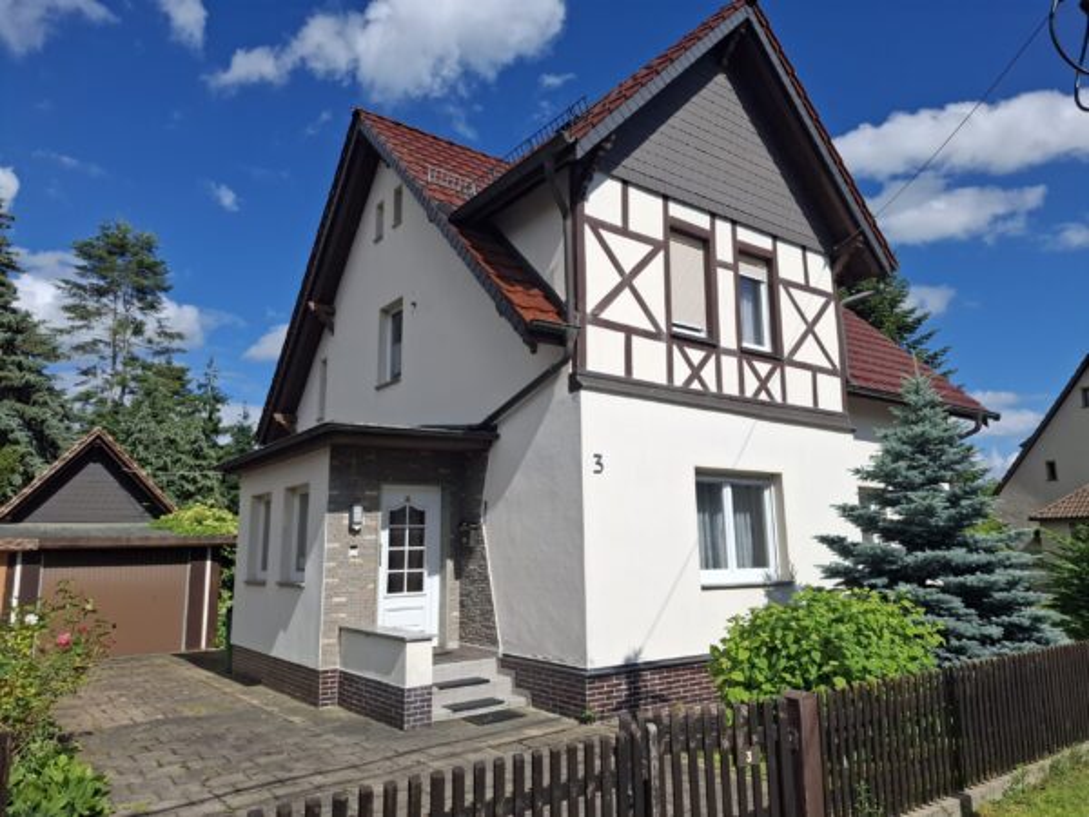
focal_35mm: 23
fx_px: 724
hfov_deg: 73.9
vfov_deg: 58.9
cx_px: 544
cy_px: 408
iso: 50
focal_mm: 5.54
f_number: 1.8
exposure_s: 1/2252
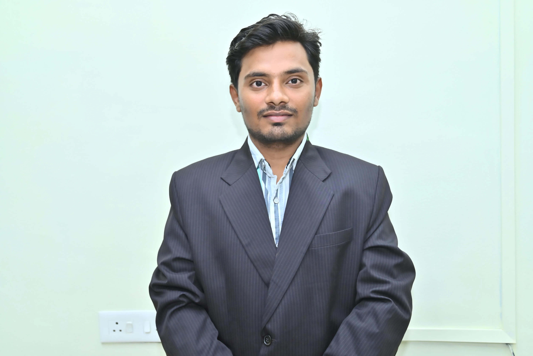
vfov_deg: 35.1
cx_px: 266
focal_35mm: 38
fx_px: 563
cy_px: 178
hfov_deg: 50.7
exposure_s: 1/100
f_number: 4.5
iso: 800
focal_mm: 38
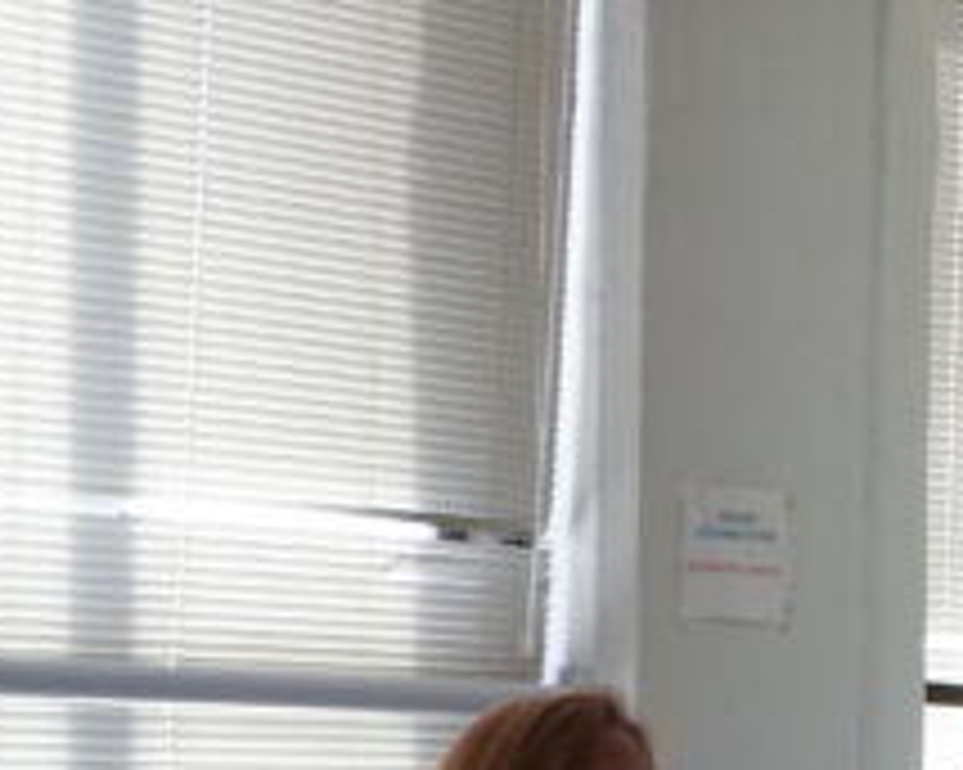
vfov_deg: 7.6
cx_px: 1804
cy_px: 849
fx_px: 5755
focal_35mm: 202
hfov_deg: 9.1
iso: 1600
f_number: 4.5
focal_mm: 45
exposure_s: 1/160
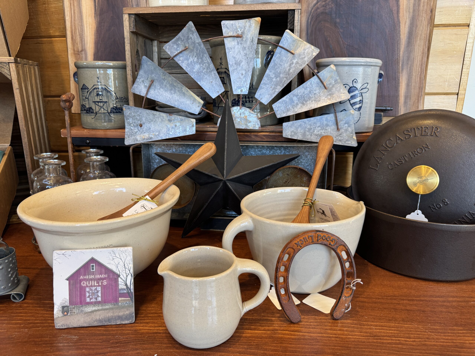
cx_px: 238
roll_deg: +0.3
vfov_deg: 56.8
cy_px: 178
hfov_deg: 71.6
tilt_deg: -16.2
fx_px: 329
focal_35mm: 24
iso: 125
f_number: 1.78
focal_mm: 6.76
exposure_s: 1/60
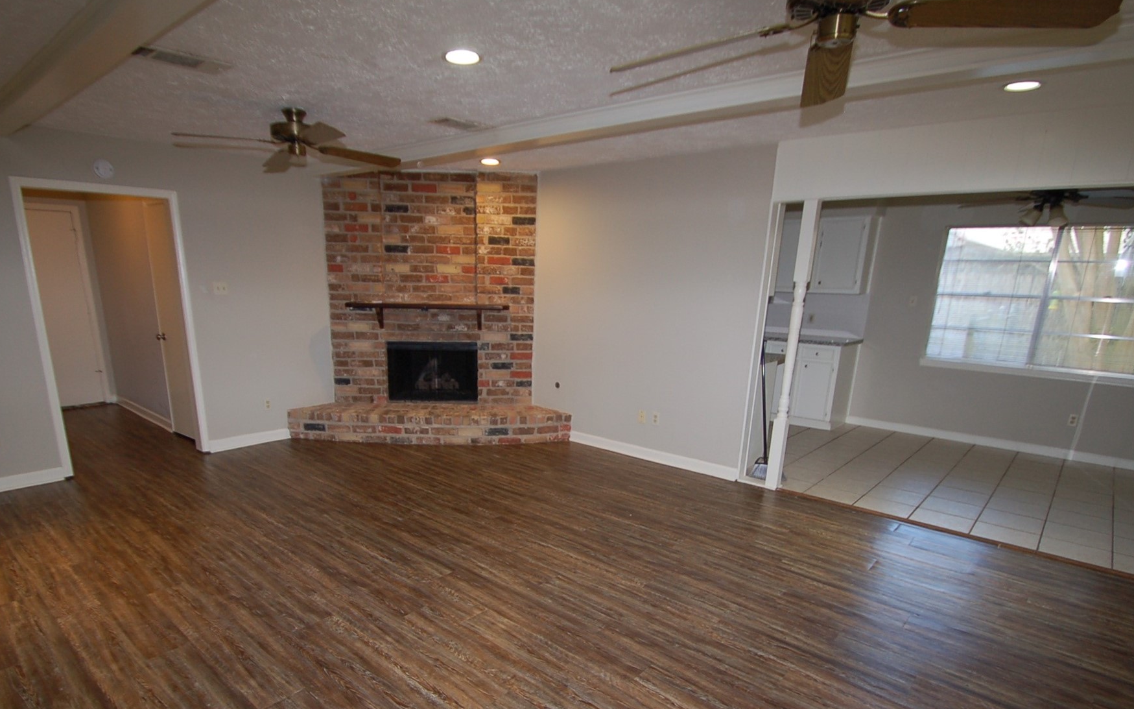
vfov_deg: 61.4
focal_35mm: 19
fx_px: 587
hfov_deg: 87.8
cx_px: 521
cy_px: 440
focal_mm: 10
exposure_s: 1/60
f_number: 4
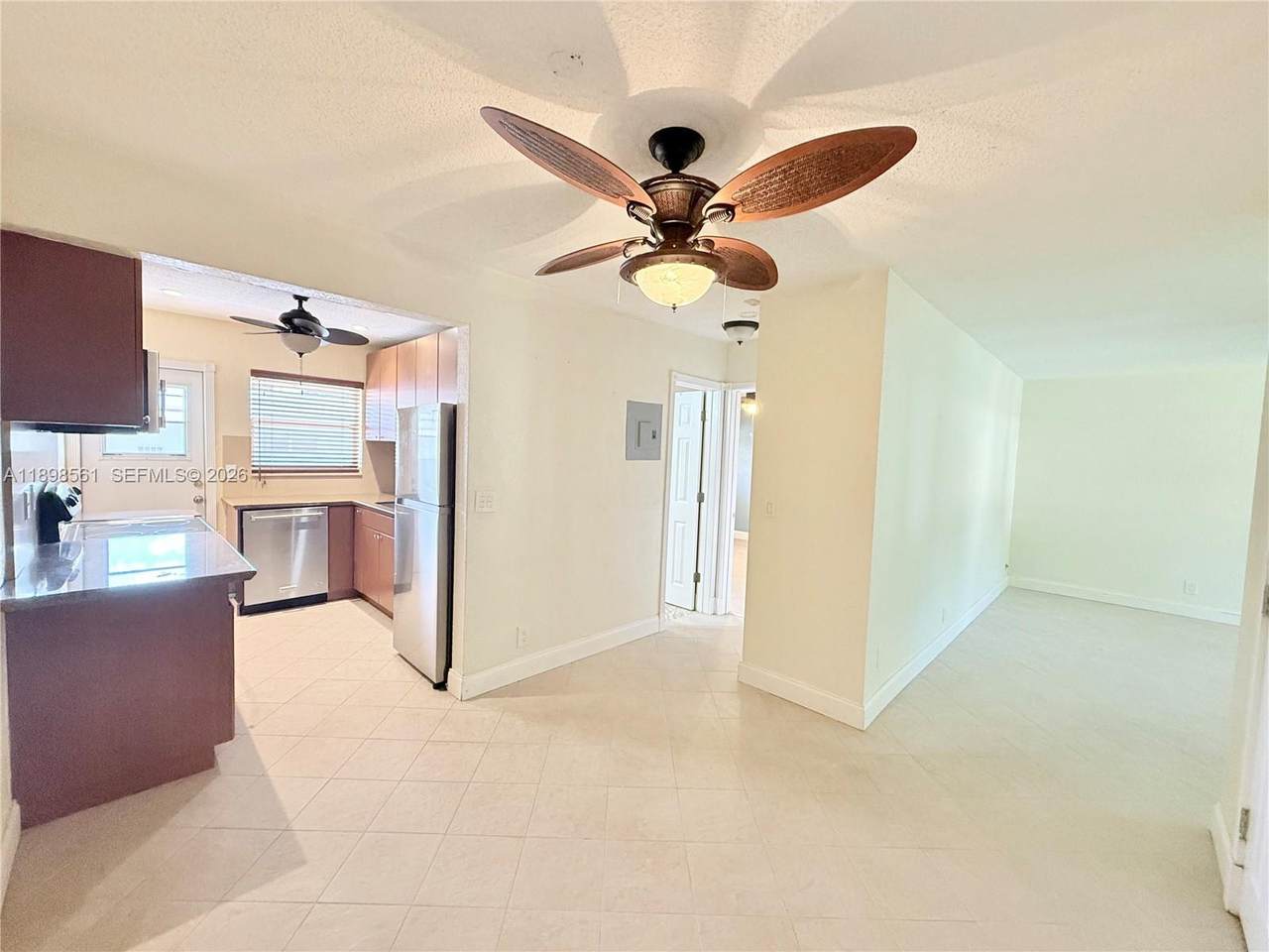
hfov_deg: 102.1
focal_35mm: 14
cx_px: 634
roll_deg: -2.3
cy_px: 476
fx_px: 513
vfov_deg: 85.7
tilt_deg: -2.0
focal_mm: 2.22
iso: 400
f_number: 2.2
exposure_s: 1/60
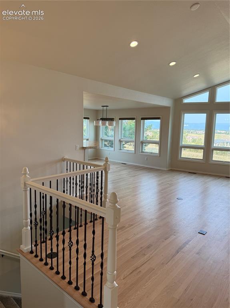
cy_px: 154
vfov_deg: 71.6
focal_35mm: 24
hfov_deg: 56.8
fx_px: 213
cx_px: 115
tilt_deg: -6.3
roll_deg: -1.8
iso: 100
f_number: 1.78
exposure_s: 1/233
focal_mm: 6.76
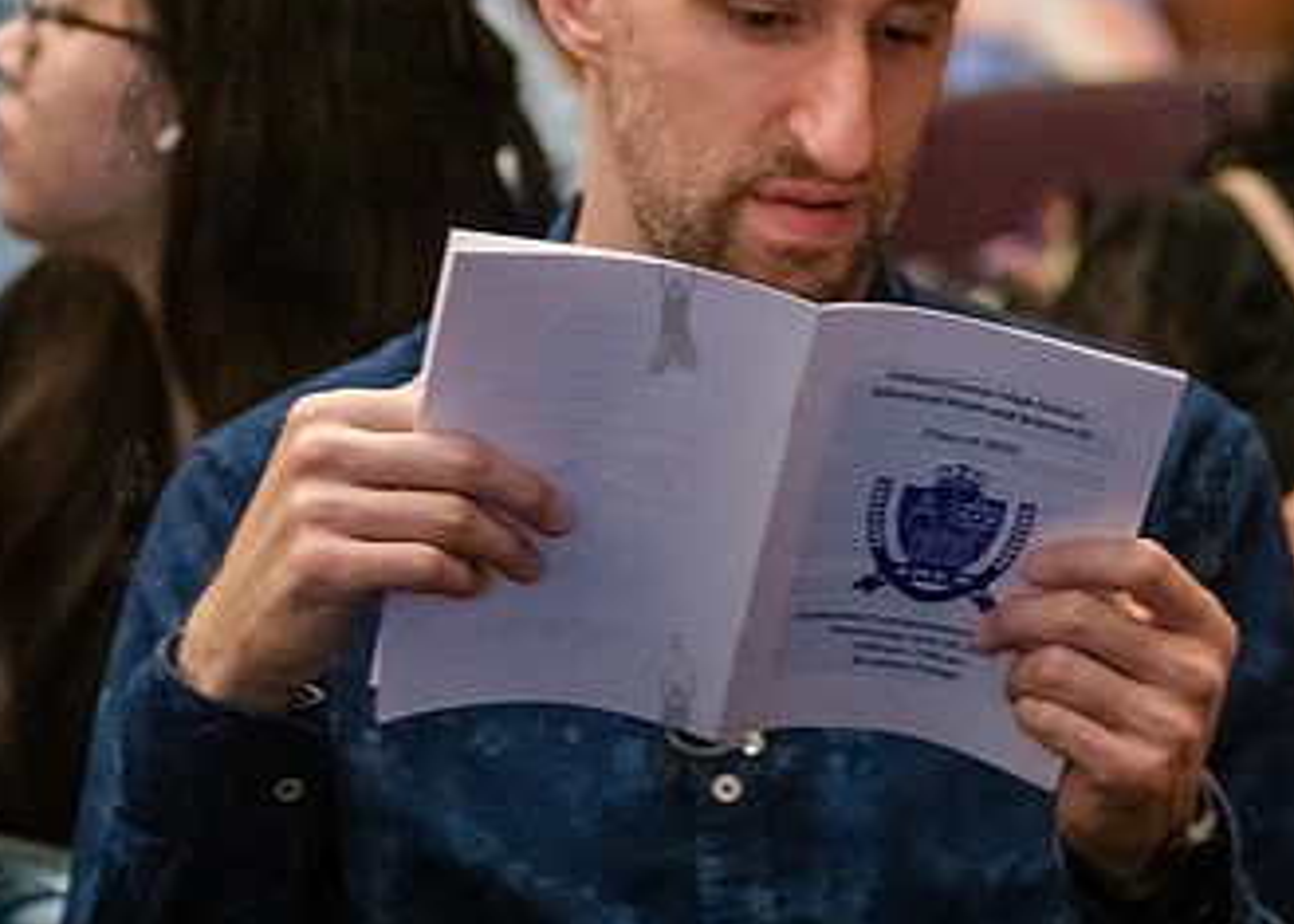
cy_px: 423
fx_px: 9188
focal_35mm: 250
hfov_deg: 8.1
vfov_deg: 5.8
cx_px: 775
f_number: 2.8
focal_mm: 105
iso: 8000
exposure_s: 1/125
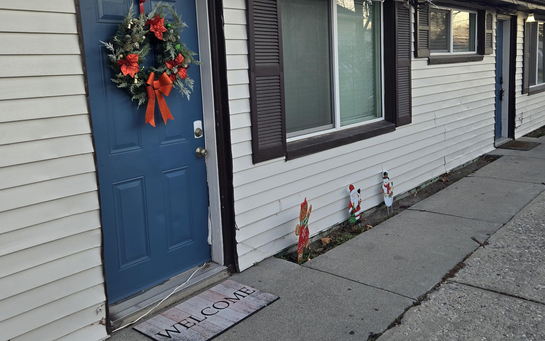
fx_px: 490
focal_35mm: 33
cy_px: 134
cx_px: 286
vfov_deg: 38.2
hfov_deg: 58.1
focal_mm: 5.4
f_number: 1.8
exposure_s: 1/191
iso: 25
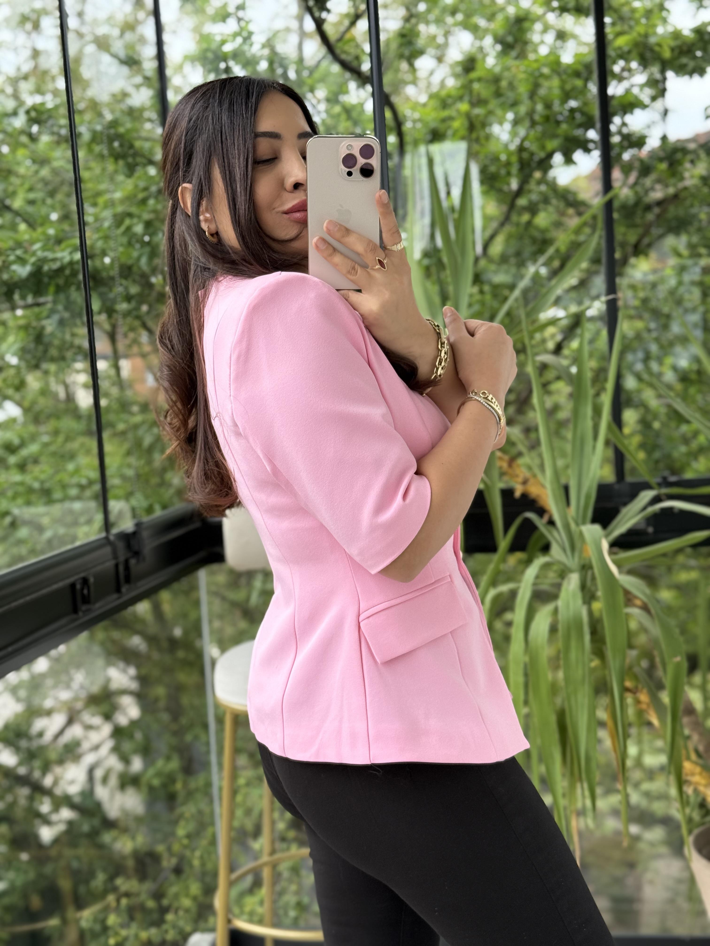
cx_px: 355
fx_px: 1313
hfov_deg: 30.3
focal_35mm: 48
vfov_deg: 39.7
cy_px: 473
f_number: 1.78
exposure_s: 1/363
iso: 100
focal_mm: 6.76
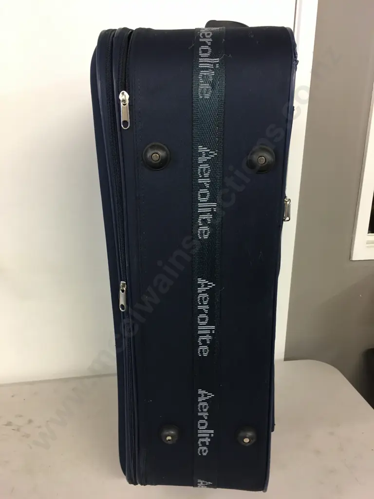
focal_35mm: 29
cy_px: 250
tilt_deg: -16.1
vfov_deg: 61.7
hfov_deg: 48.2
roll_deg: -3.1
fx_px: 418
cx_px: 187
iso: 64
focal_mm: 4.15
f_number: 2.2
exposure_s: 1/17
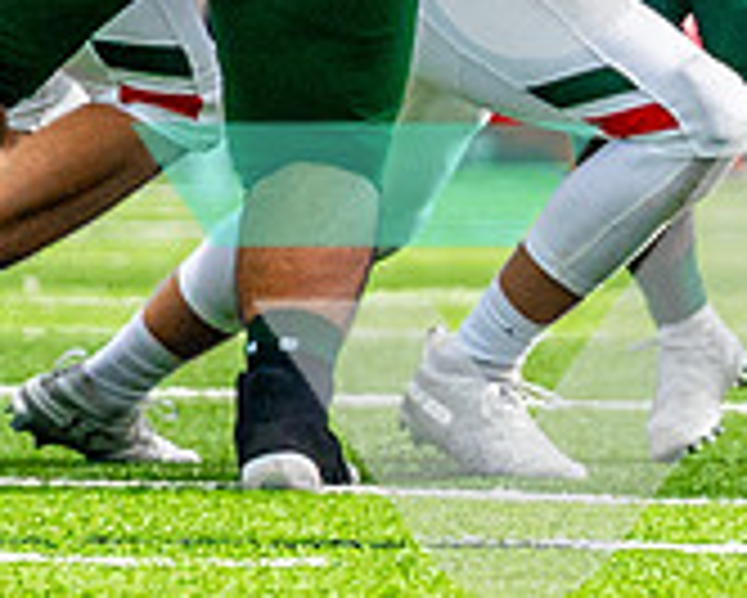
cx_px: 1239
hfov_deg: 1.4
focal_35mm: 1401
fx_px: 30992
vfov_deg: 1.1
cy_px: -138
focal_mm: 200
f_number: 2.8
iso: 400
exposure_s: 1/2000
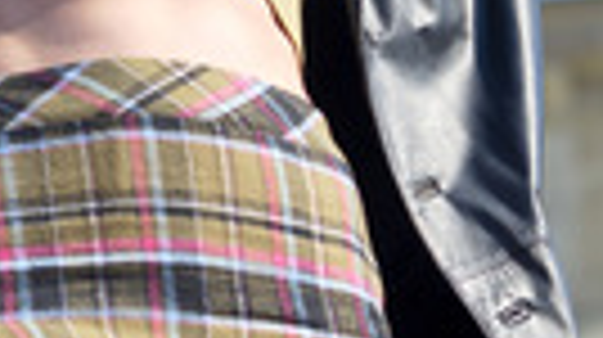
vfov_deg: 4.1
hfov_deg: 7.5
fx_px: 4615
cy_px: -324
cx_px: 124
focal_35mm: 289
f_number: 4
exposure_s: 1/640
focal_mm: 82
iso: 100
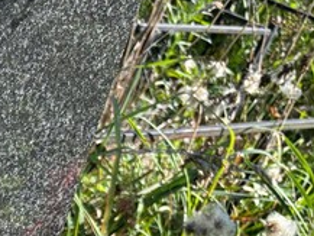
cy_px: 372
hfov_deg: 17.8
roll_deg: -11.2
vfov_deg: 14.2
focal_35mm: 96
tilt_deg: -33.7
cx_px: -190
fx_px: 871
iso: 50
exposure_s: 1/1068
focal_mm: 5.96
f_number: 1.6
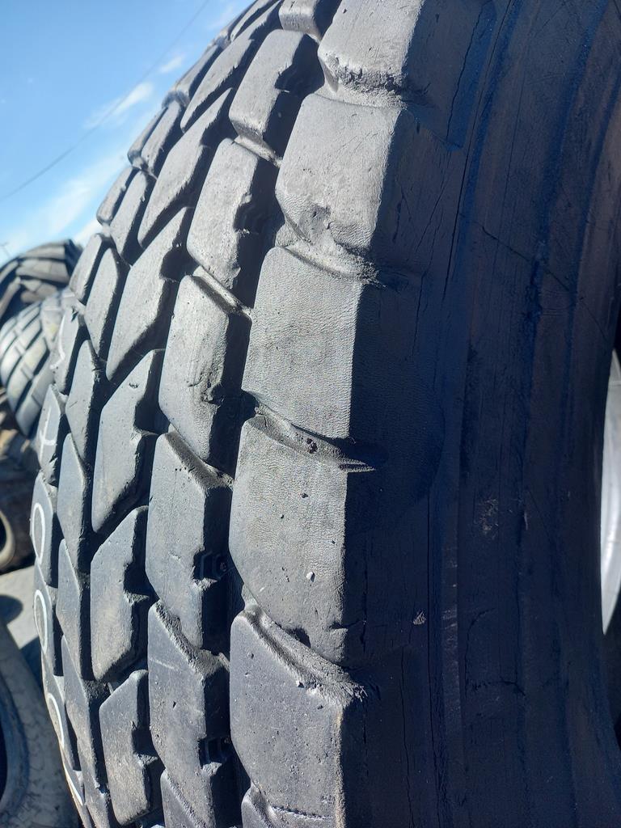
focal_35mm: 25
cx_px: 310
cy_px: 414
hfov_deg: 54.9
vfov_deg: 69.4
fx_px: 598
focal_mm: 4.65
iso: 50
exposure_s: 1/246
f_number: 1.8
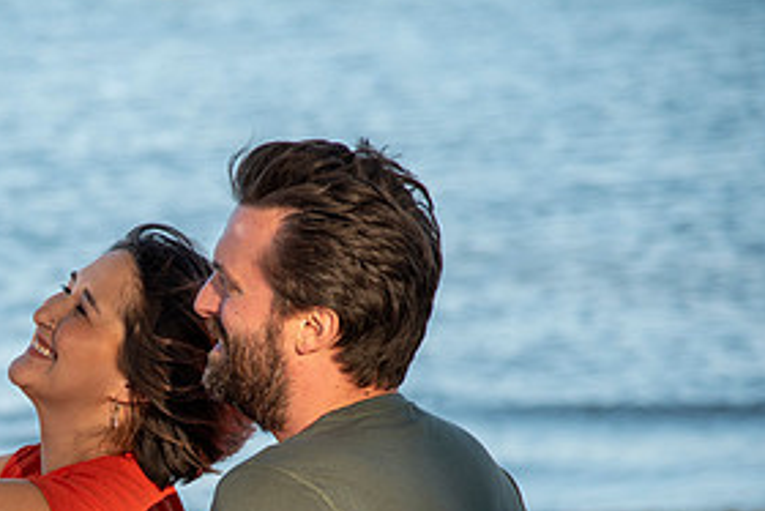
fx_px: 5294
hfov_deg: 8.2
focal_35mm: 249
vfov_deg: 5.5
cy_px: 491
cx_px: 79
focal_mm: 120
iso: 125
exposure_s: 1/320
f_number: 4
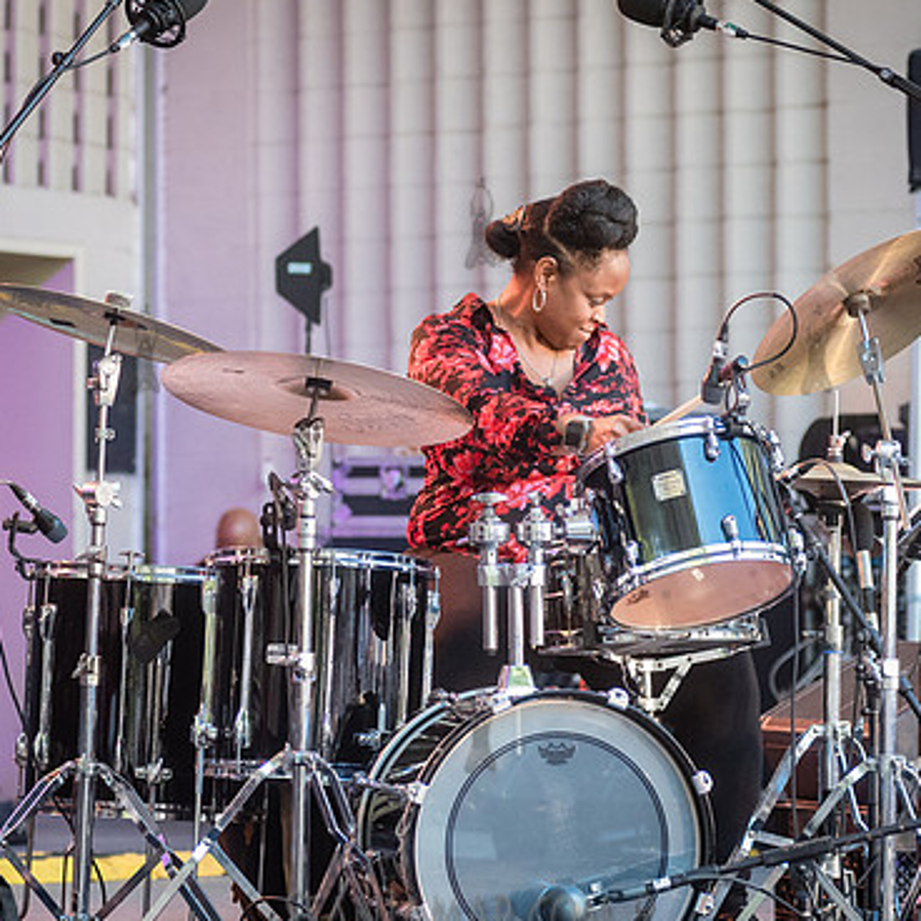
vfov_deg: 10.9
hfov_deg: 10.9
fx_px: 4846
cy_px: 375
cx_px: 455
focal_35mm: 161
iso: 3200
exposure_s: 1/400
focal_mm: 92
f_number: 4
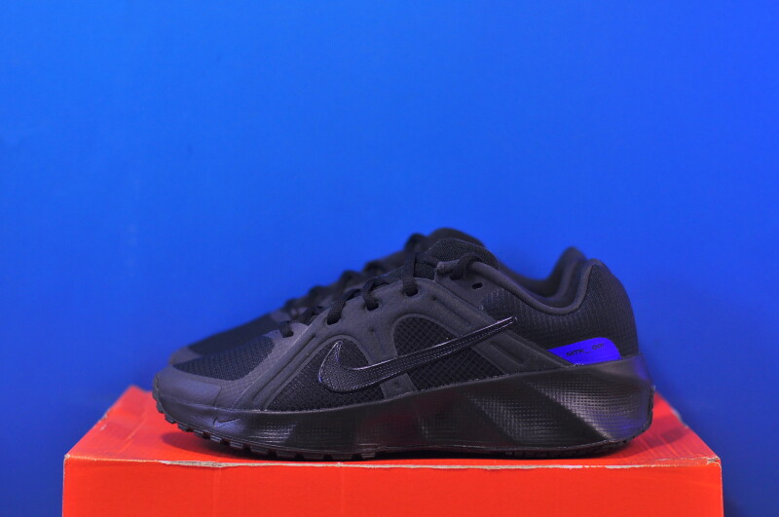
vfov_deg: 18.1
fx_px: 1621
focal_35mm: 75
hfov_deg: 27.0
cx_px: 390
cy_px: 258
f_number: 2.5
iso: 250
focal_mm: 50
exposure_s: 1/320
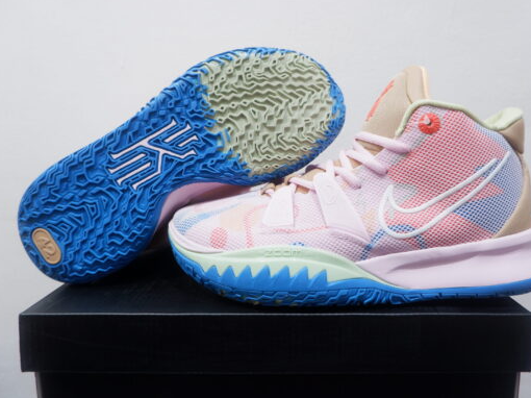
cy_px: 193
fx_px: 399
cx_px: 283
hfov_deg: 67.3
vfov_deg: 53.0
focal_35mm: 26
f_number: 3.5
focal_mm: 15
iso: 640
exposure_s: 1/25
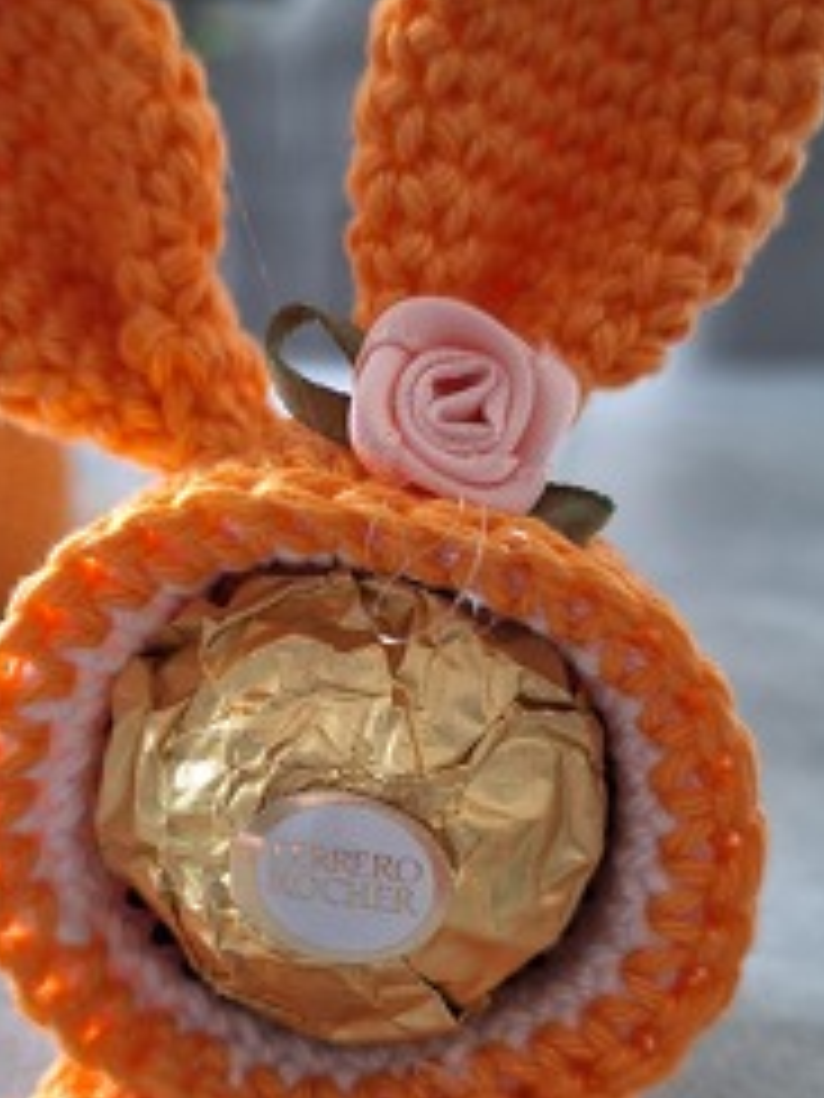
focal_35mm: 44
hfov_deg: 32.8
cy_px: 612
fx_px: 1397
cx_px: 333
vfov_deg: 42.9
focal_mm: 5.54
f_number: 1.8
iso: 250
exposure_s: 1/25
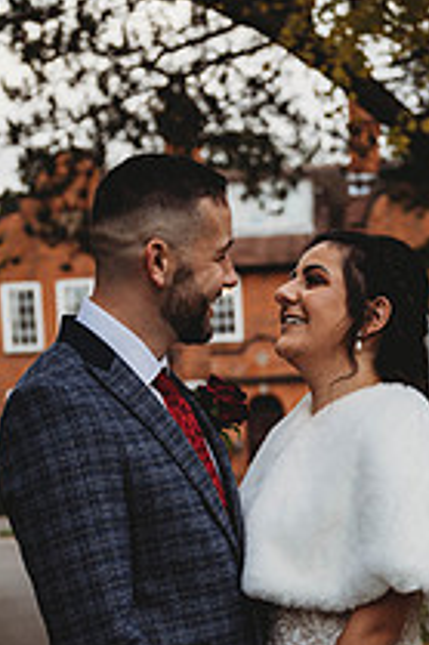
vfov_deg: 22.6
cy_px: 667
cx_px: 304
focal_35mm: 86
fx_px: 1540
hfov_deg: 15.8
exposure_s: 1/400
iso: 100
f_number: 2.8
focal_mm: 40
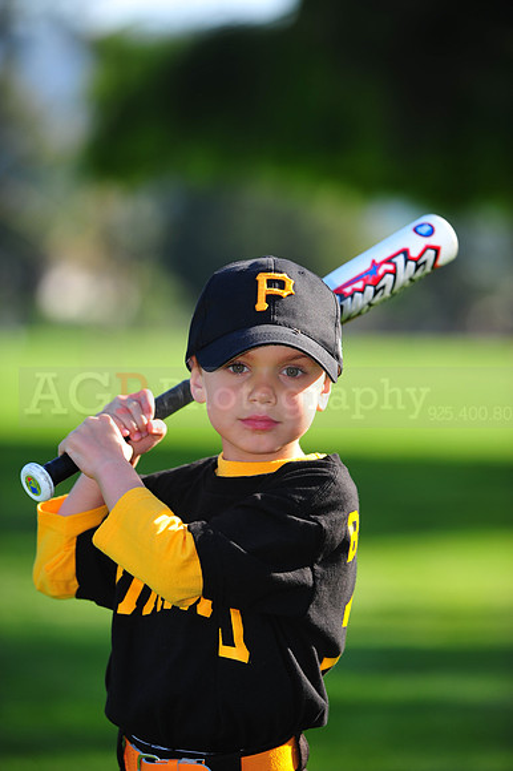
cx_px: 256
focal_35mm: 200
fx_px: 4280
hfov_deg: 6.9
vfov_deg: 10.3
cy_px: 386
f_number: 4
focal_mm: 200
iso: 200
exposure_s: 1/640
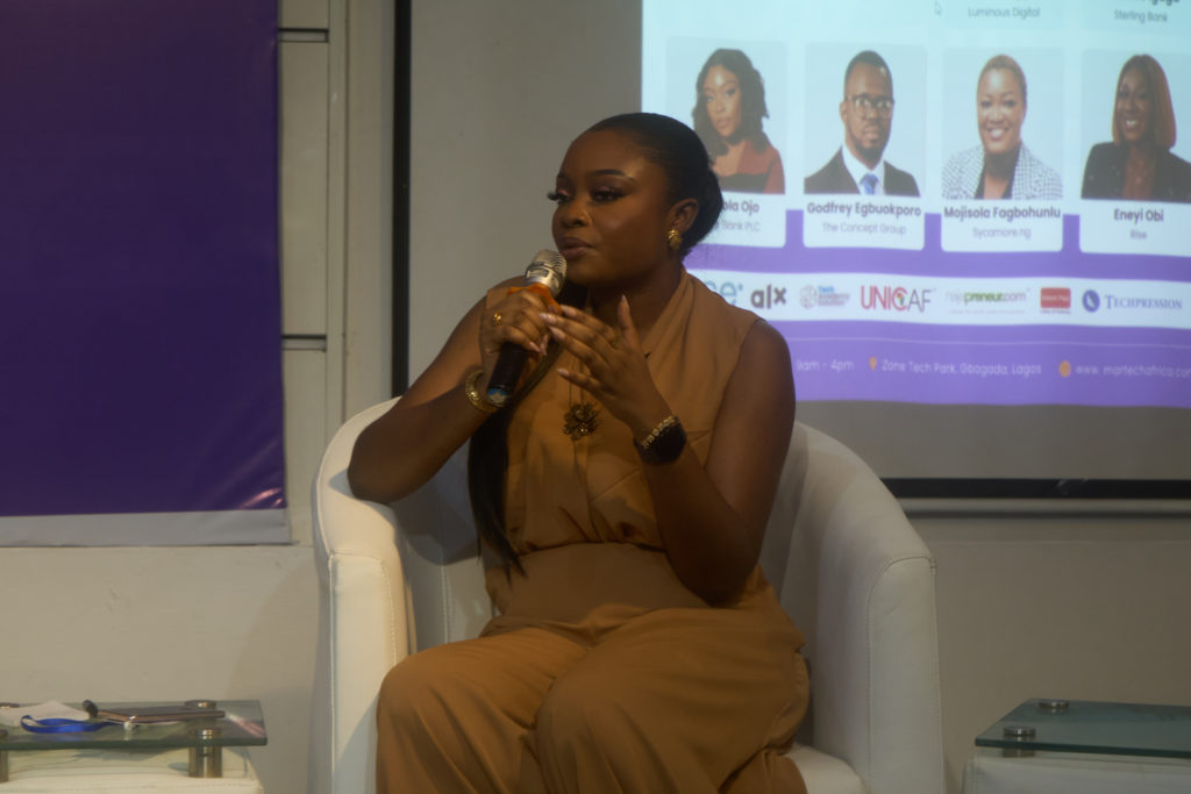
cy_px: 397
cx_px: 596
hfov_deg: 19.5
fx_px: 3474
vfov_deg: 13.0
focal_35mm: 105
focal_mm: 70
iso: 800
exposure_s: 1/100
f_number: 5.6
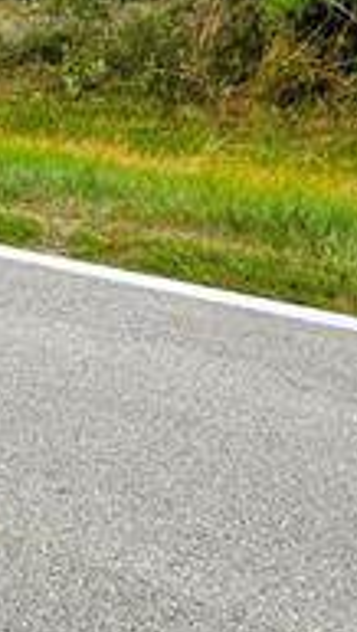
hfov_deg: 8.1
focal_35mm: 133
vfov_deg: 15.8
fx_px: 2231
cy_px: -29
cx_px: -616
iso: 40
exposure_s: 1/180
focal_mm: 6.3
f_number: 1.7
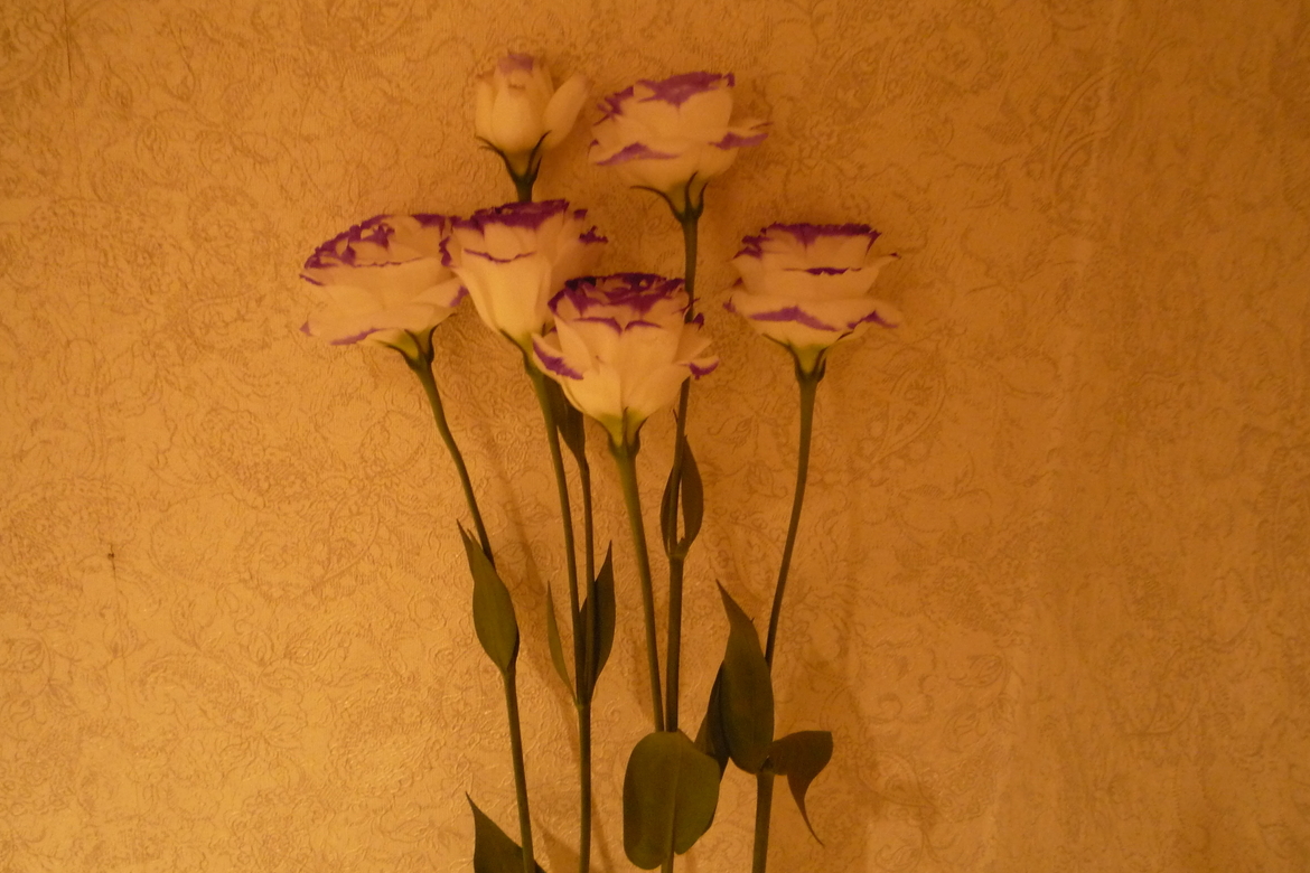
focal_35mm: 32
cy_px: 413
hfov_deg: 58.7
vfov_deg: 41.1
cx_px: 652
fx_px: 1164
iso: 400
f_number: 3.3
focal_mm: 5.2
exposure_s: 1/8
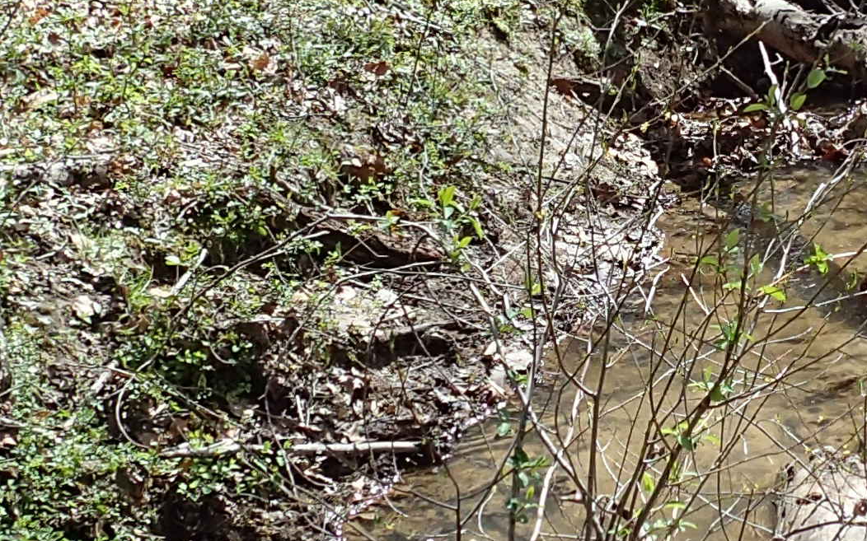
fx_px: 2362
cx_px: 685
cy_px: 281
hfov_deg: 20.6
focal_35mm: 100
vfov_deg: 13.1
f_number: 2.8
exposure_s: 1/1600
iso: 200
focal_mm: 4.5
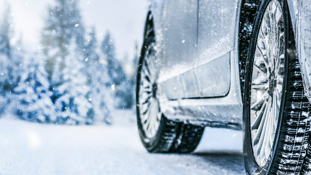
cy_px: 104
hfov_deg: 13.9
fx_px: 1278
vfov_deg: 7.8
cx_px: 168
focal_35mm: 155
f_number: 5.6
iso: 400
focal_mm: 105
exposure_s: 1/125
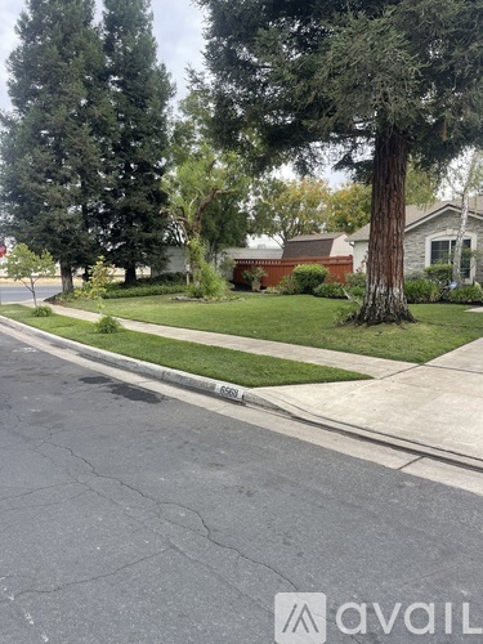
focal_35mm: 25
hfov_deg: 54.9
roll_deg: +1.2
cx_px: 242
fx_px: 465
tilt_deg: -4.7
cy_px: 322
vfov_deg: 69.4
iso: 32
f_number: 1.6
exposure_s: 1/818
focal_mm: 5.1
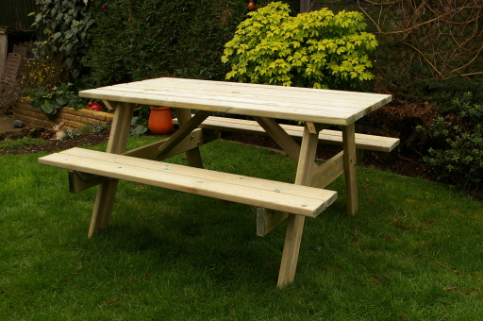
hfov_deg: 49.6
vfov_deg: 34.1
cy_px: 160
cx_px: 242
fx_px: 523
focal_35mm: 39
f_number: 8
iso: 200
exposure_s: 1/20
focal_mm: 26
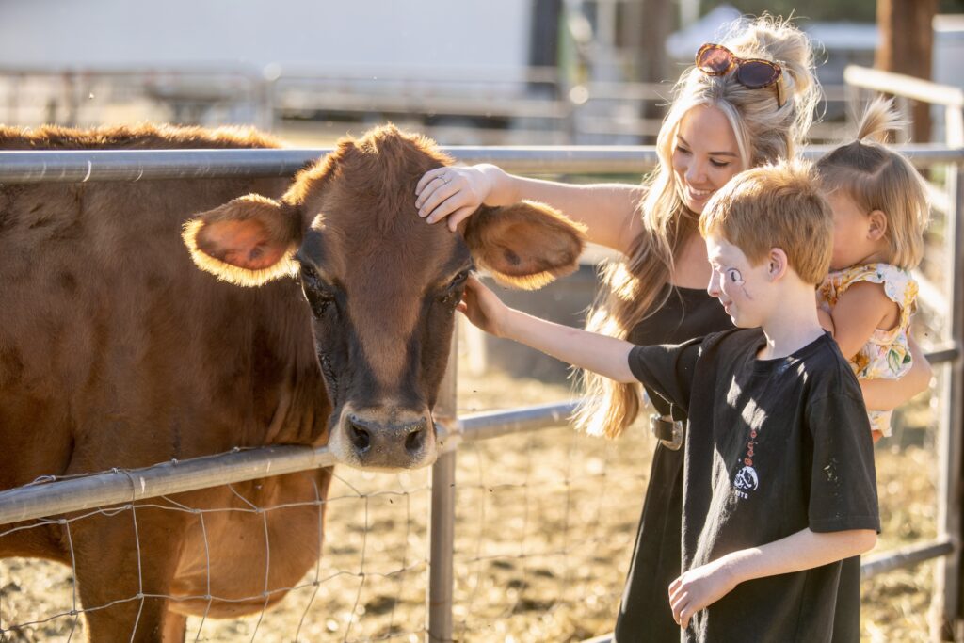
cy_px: 322
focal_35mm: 95
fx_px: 2544
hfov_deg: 21.5
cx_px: 482
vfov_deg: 14.4
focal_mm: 95
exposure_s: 1/1600
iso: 500
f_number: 4
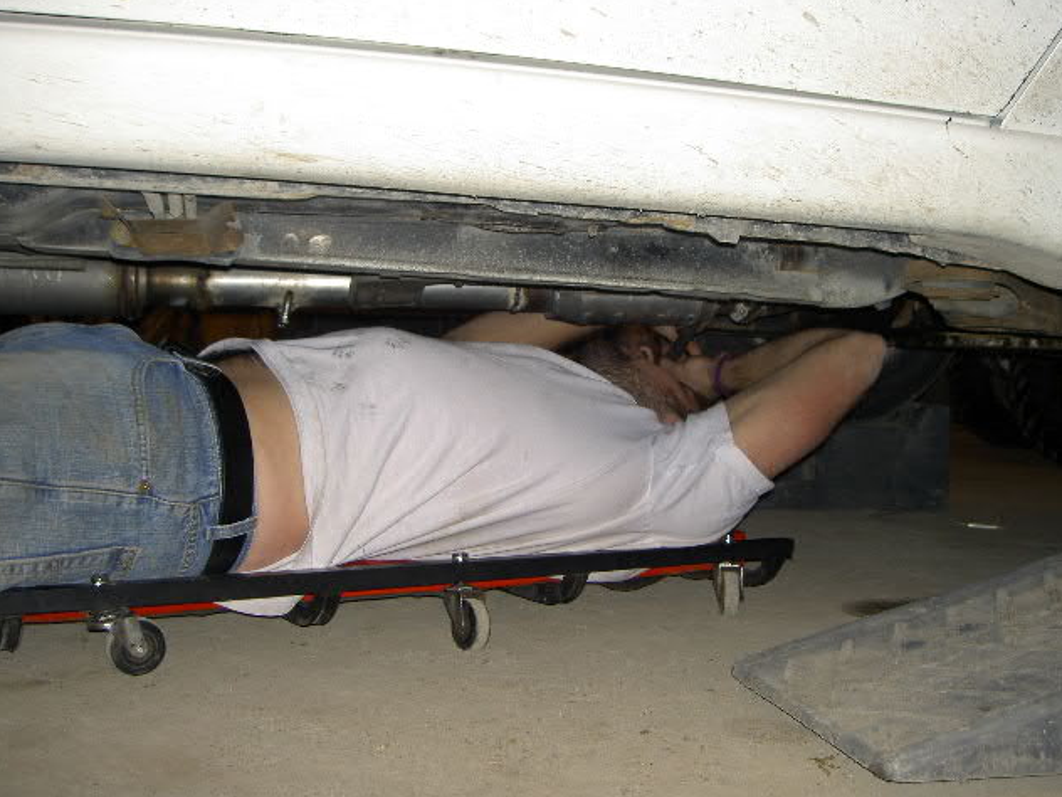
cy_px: 400
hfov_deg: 46.8
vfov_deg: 36.0
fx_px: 1227
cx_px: 539
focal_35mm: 40
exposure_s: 1/60
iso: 100
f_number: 2.8
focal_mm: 8
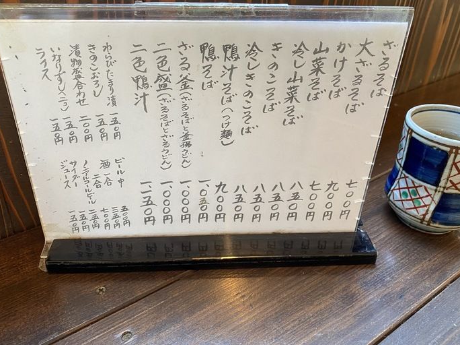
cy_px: 152
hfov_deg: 58.3
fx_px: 412
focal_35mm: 31
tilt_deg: -32.0
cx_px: 215
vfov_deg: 45.3
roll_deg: -2.1
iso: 160
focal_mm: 4.25
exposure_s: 1/60
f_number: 1.8
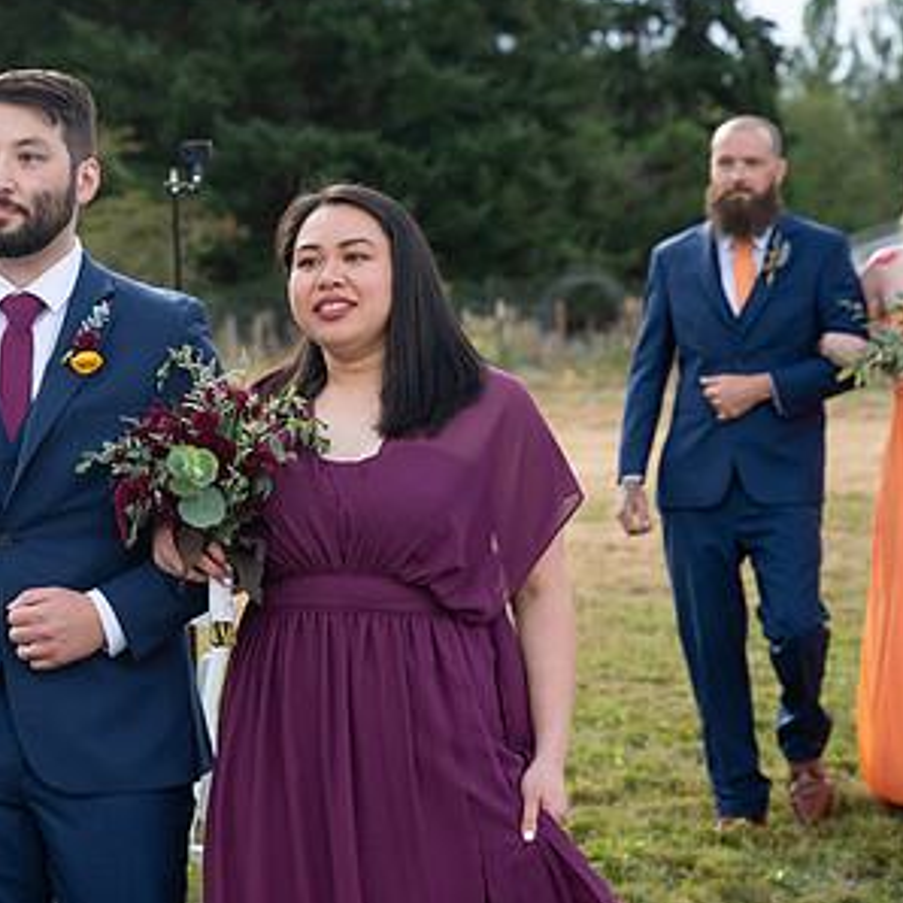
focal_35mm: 114
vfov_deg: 15.3
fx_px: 3365
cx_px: 97
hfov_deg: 15.1
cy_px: 495
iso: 400
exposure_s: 1/800
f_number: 4.5
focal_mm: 69
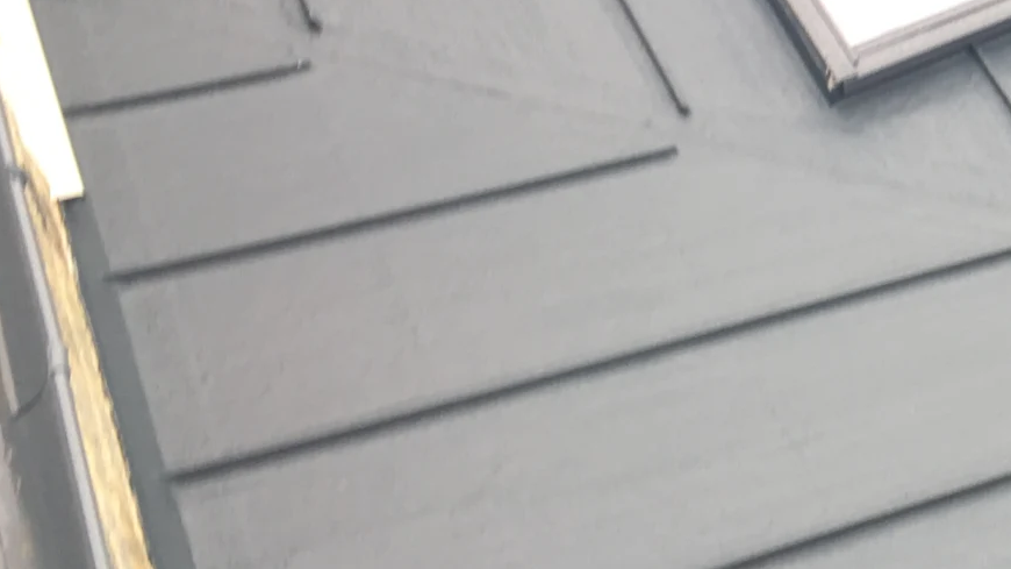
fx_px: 2493
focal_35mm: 93
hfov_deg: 20.6
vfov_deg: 12.7
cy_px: -78
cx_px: 1369
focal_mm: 4.15
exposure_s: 1/129
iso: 25
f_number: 2.2
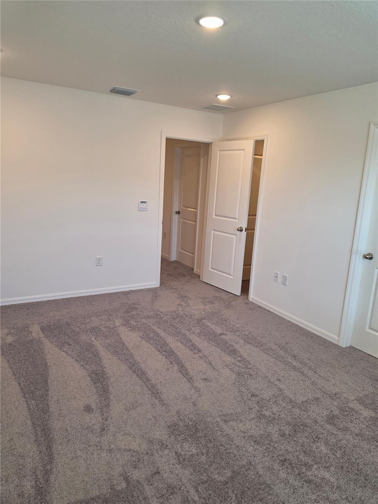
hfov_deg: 58.9
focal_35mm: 23
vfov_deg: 73.9
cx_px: 189
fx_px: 335
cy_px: 252
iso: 100
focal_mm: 6.5
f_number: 1.4
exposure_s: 1/120
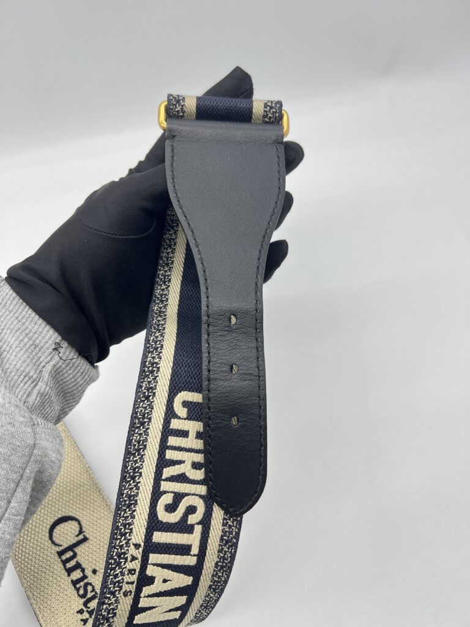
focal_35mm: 26
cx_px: 235
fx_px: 471
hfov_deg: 53.1
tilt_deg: -53.2
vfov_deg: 67.3
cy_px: 314
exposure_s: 1/100
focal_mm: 5.7
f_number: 1.5
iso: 40
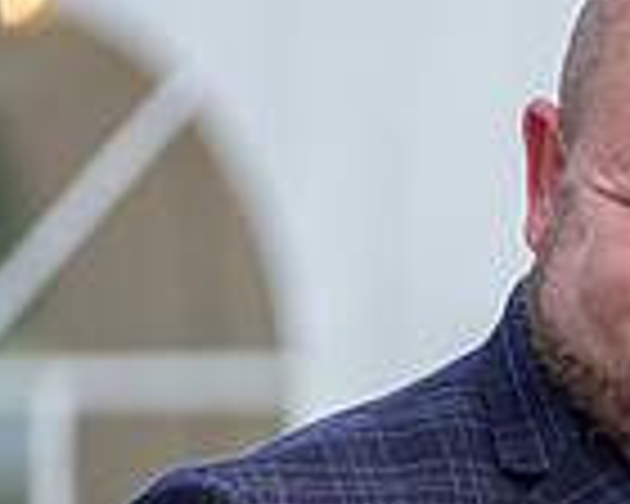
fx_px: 15215
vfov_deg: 1.9
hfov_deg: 2.4
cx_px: 1148
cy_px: 439
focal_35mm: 816
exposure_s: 1/1000
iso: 200
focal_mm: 140
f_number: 2.8
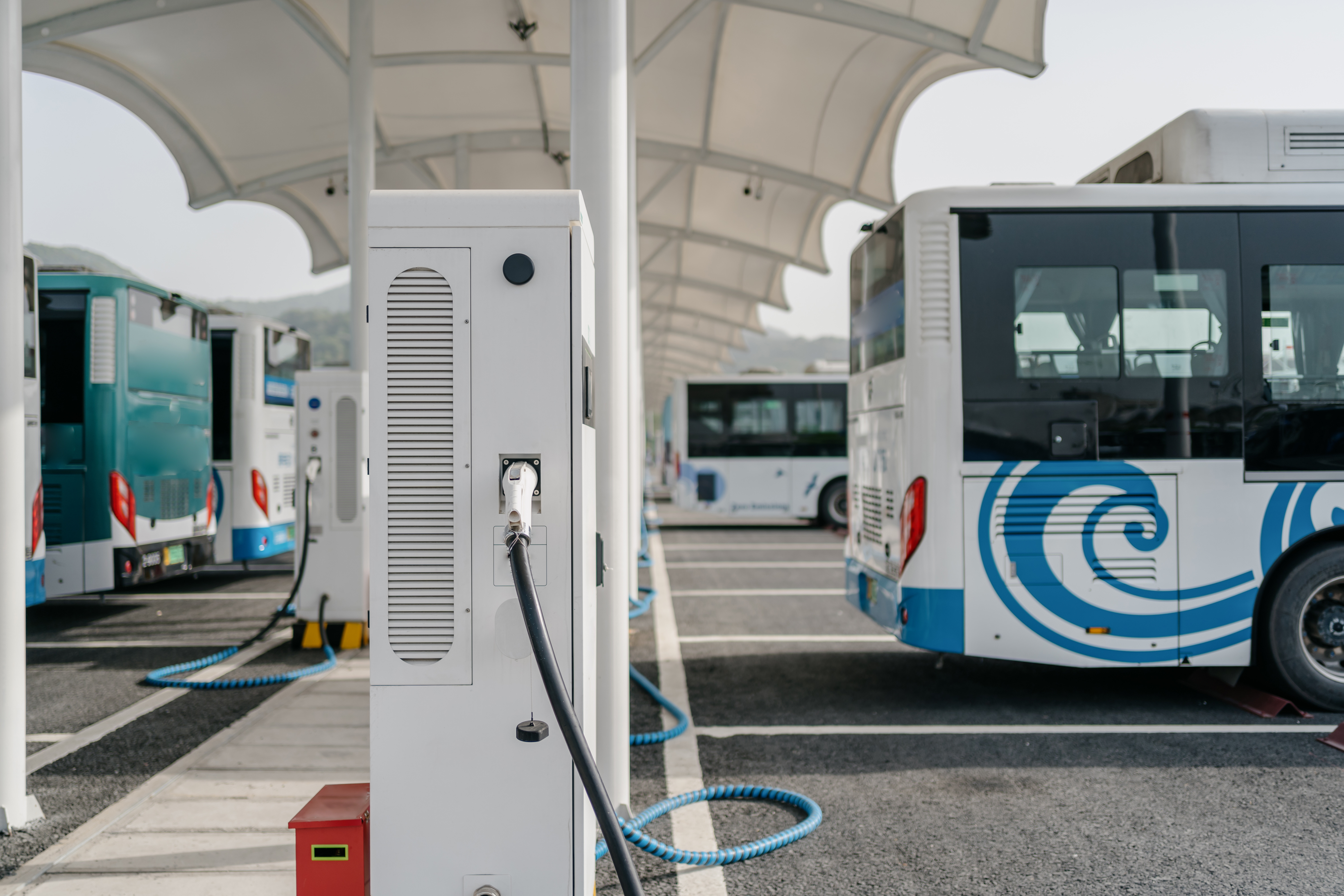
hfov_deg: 54.4
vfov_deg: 37.9
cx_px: 672
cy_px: 448
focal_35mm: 35
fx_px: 1307
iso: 50
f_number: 1.8
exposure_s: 1/2000
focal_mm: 35
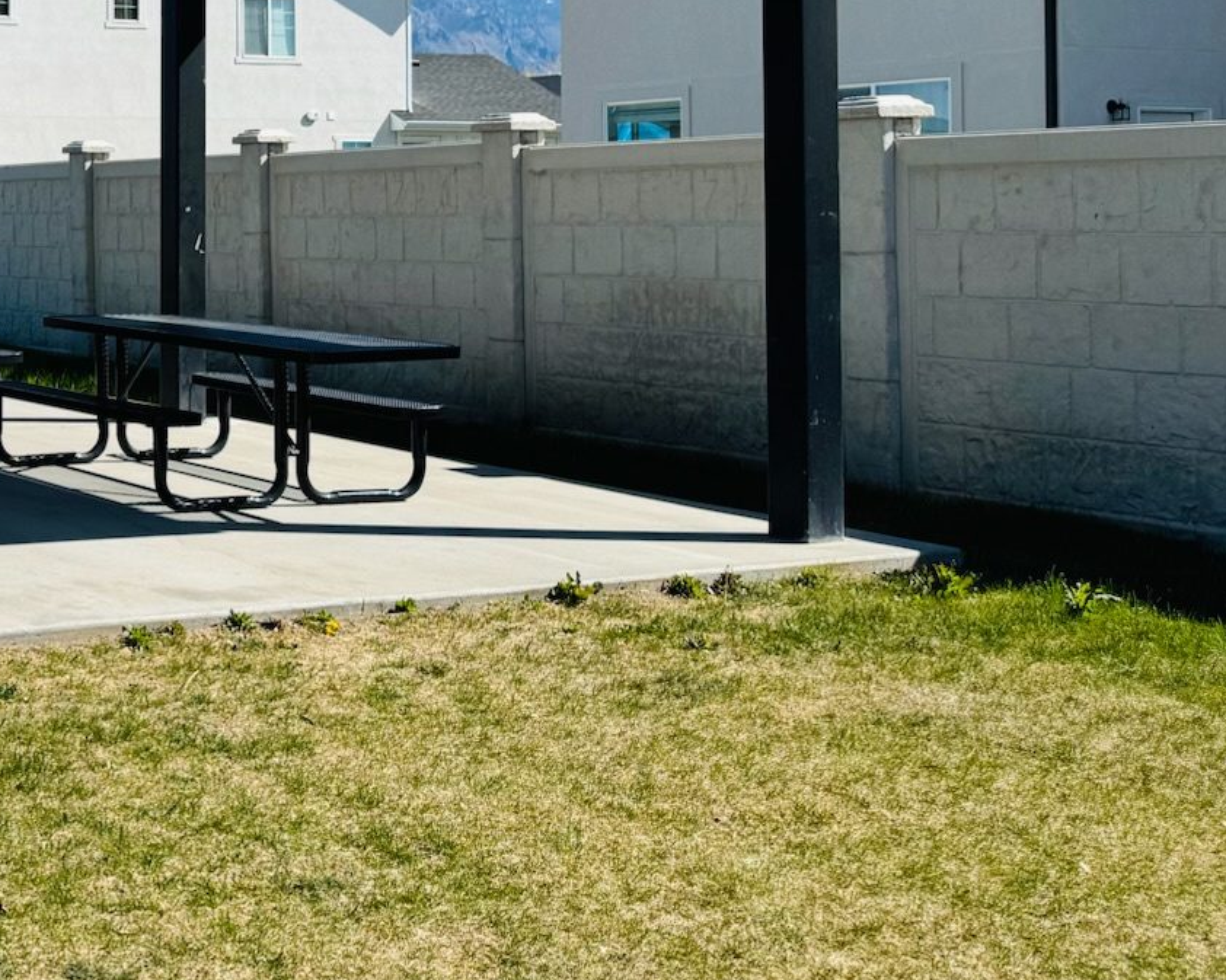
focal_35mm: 57
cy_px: 182
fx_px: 2068
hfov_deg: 28.8
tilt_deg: +0.5
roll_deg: +0.2
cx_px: -233
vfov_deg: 26.1
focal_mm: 6.76
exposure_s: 1/4608
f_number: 1.78
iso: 80
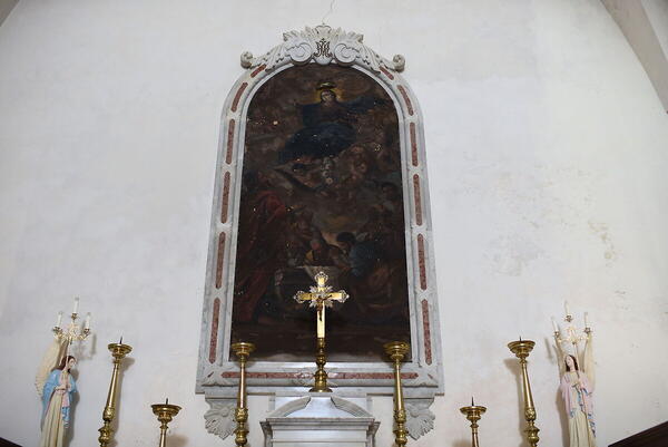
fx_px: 650
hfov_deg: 54.4
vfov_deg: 37.9
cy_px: 224
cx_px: 334
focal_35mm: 35
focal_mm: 35
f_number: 2.4
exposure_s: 1/60
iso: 500
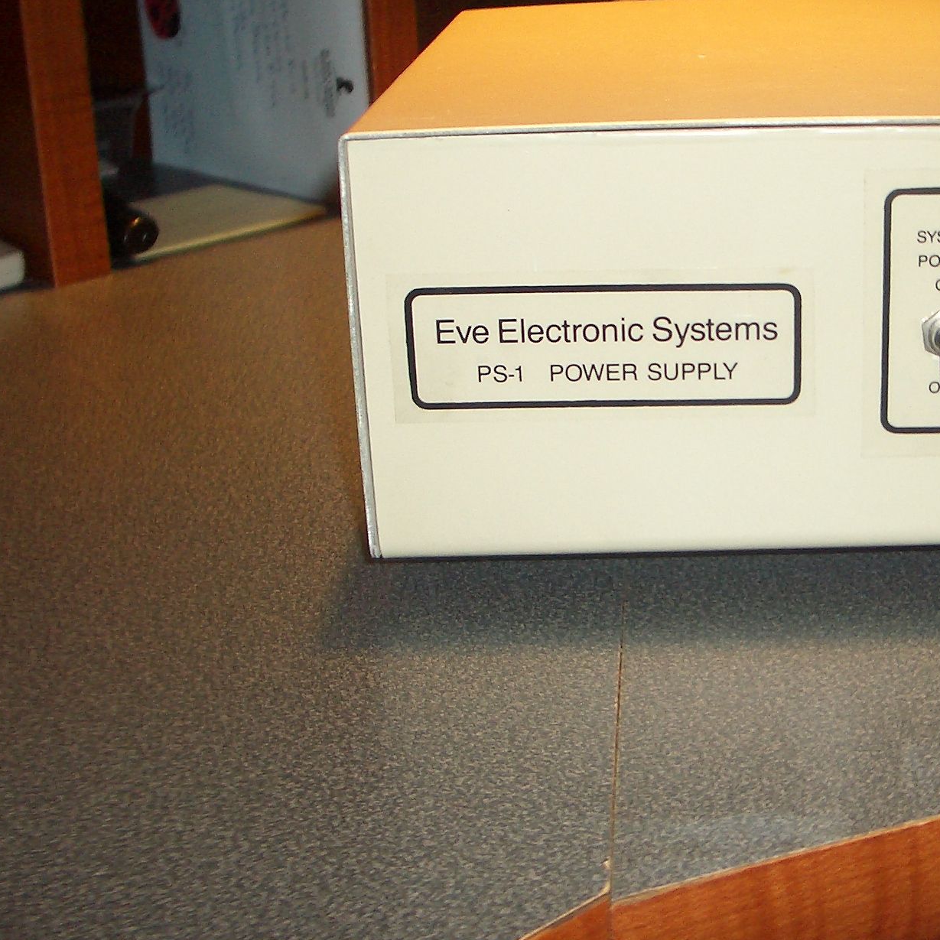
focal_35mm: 58
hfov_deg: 29.0
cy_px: 428
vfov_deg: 29.5
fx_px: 1782
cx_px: 740
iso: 100
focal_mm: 5.8
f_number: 2.6
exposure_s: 1/60
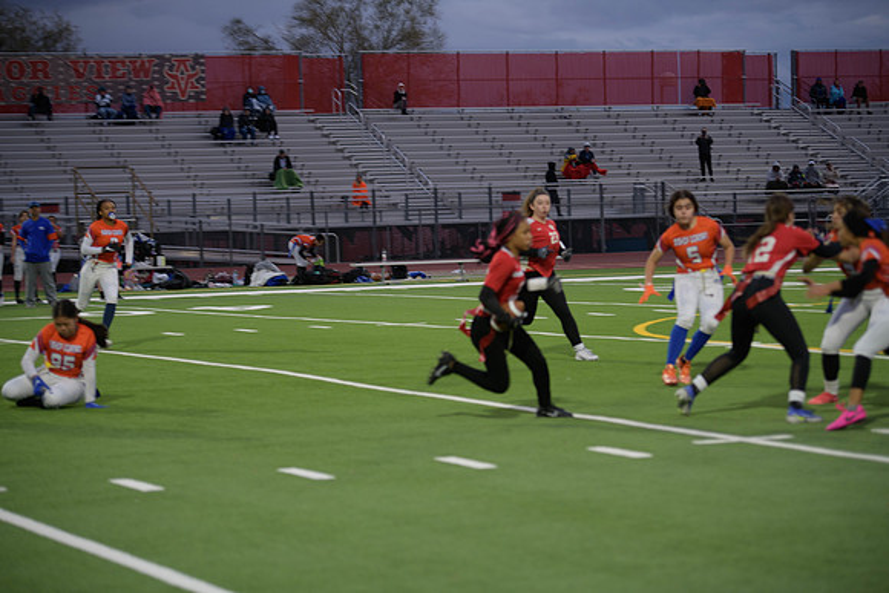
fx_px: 2717
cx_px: 444
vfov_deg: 12.5
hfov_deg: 18.6
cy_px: 296
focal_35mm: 110
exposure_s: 1/200
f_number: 2.8
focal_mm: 110
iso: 400
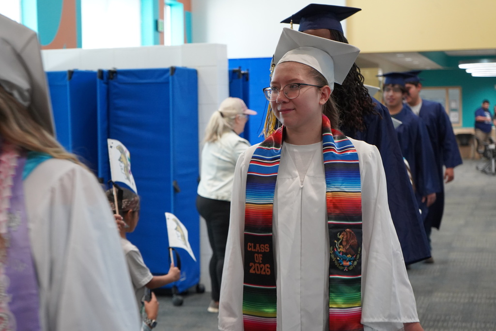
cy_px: 166
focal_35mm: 70
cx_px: 248
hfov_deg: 28.8
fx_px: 965
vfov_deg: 19.5
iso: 4000
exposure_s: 1/160
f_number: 5.6
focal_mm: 70
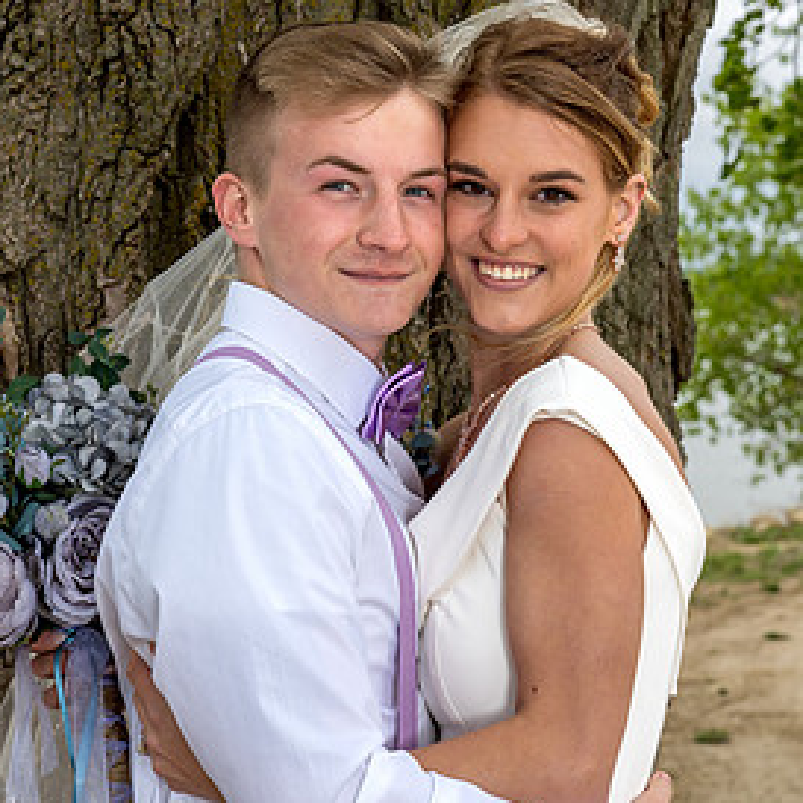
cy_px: 488
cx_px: 400
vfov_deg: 22.4
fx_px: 2021
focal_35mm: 77
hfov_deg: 22.5
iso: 100
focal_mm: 55
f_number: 7.1
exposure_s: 1/250
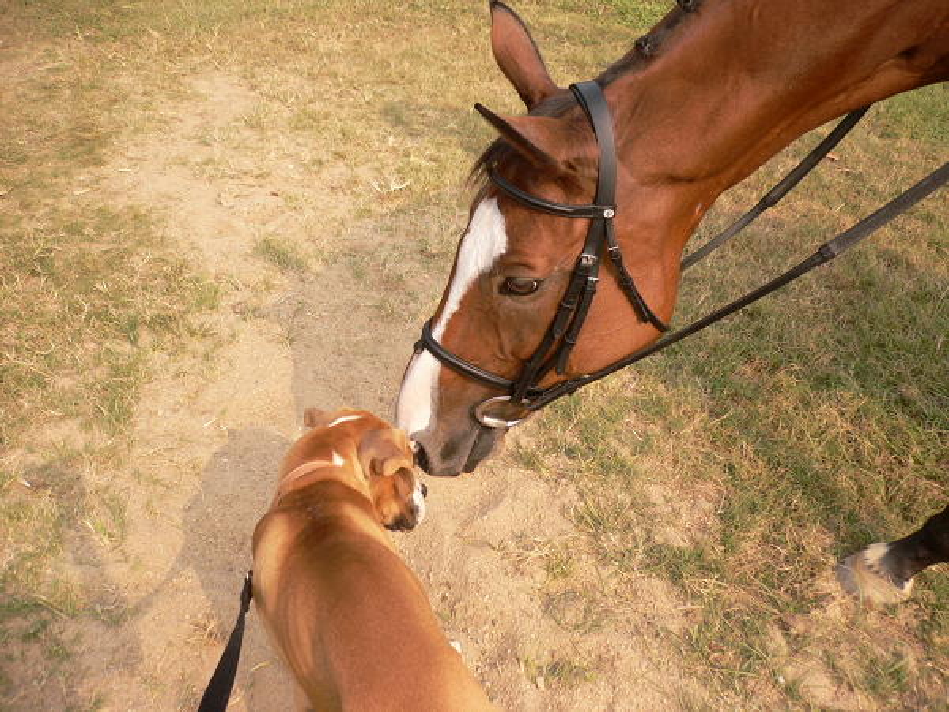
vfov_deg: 40.7
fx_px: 960
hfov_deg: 52.6
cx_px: 474
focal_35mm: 35
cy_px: 356
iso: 64
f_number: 2.8
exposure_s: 1/400
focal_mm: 5.8
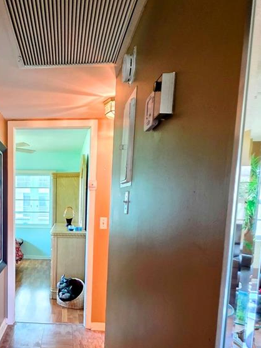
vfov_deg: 61.4
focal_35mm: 28
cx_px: 34
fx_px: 281
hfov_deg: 45.8
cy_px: 240
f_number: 1.9
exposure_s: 1/60
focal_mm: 2.2
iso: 500
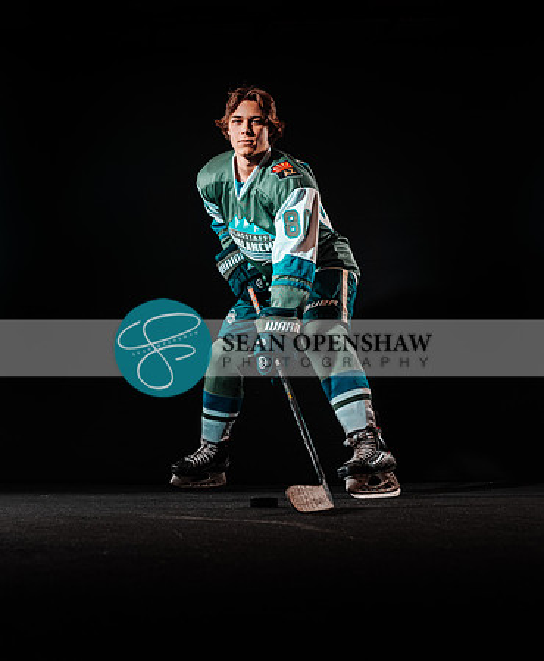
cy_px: 340
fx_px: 836
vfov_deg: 43.2
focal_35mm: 42
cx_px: 193
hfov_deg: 35.8
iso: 100
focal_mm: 24
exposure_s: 1/160
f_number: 3.5
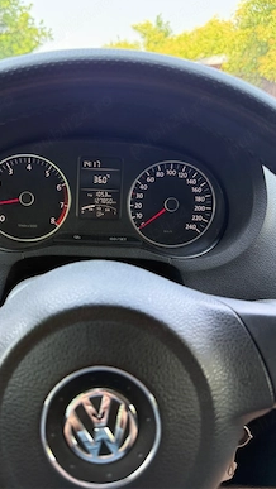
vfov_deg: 69.8
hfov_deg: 42.5
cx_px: 96
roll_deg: -0.4
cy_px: 239
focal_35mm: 27
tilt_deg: -20.5
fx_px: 351
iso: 200
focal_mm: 6.76
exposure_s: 1/98
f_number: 1.78
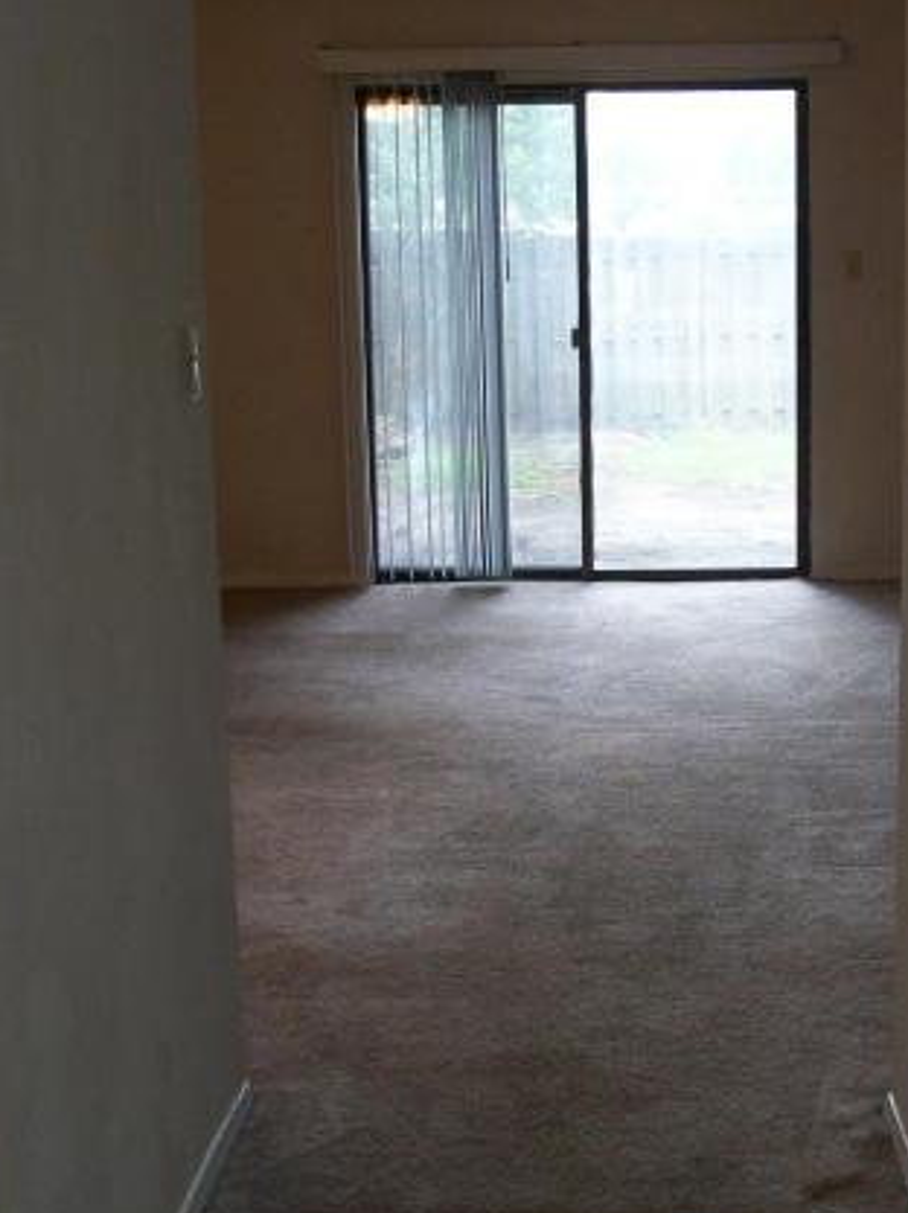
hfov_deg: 24.6
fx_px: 2067
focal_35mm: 59
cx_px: 626
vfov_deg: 32.7
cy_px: 553
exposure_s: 1/60
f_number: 2.9
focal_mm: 5.7
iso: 113
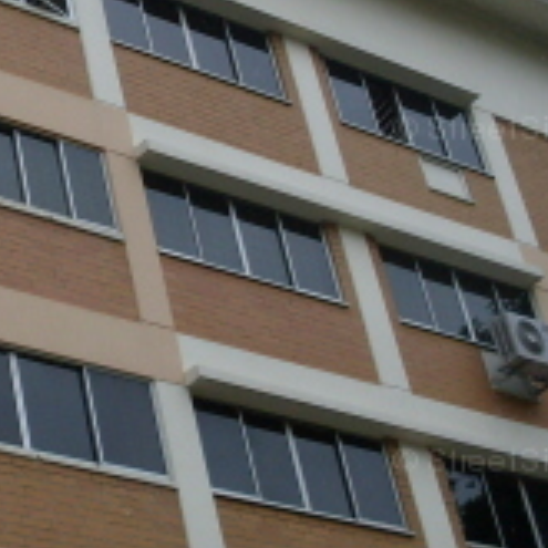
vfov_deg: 15.5
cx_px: -23
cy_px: 133
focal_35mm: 112
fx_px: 2006
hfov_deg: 15.2
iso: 80
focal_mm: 6.3
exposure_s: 1/500
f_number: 2.8
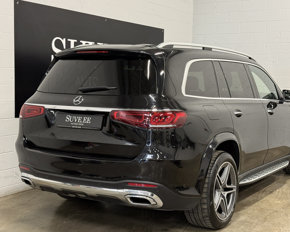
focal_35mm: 54
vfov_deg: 28.1
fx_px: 464
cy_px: 117
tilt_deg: -5.7
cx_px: 160
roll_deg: -1.8
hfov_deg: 34.7
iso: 200
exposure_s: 1/50
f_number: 1.78
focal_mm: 6.76
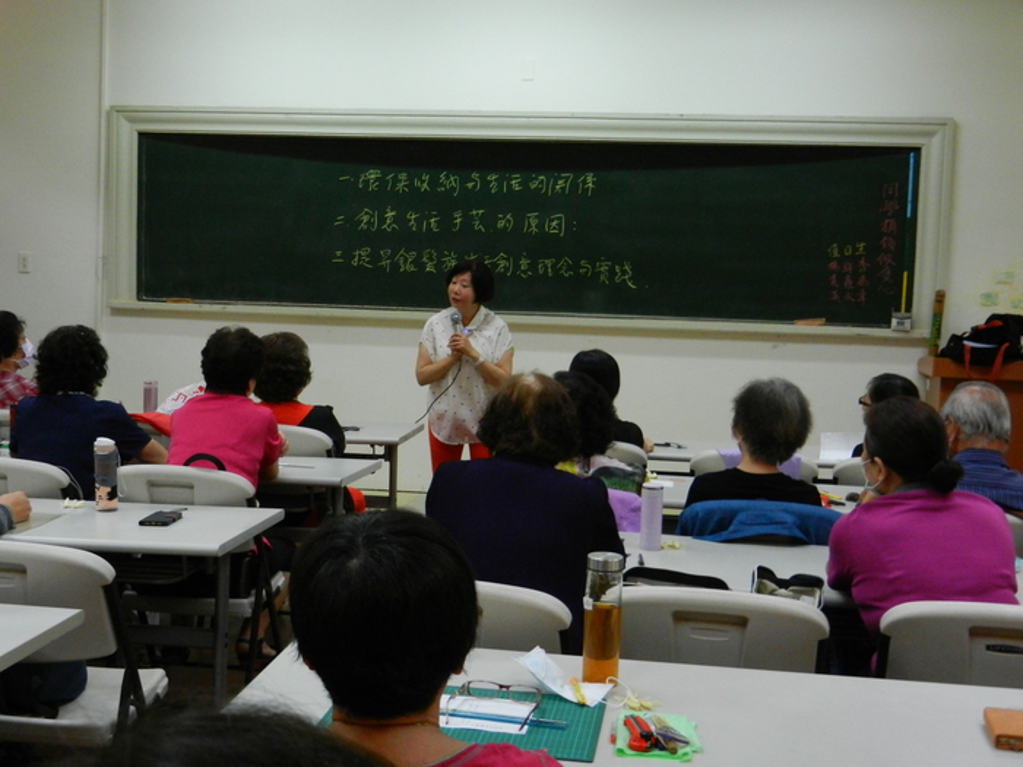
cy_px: 384
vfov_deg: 32.2
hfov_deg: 42.1
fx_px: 1330
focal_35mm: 45
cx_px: 512
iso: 640
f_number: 4.2
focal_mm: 8.2
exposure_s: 1/100
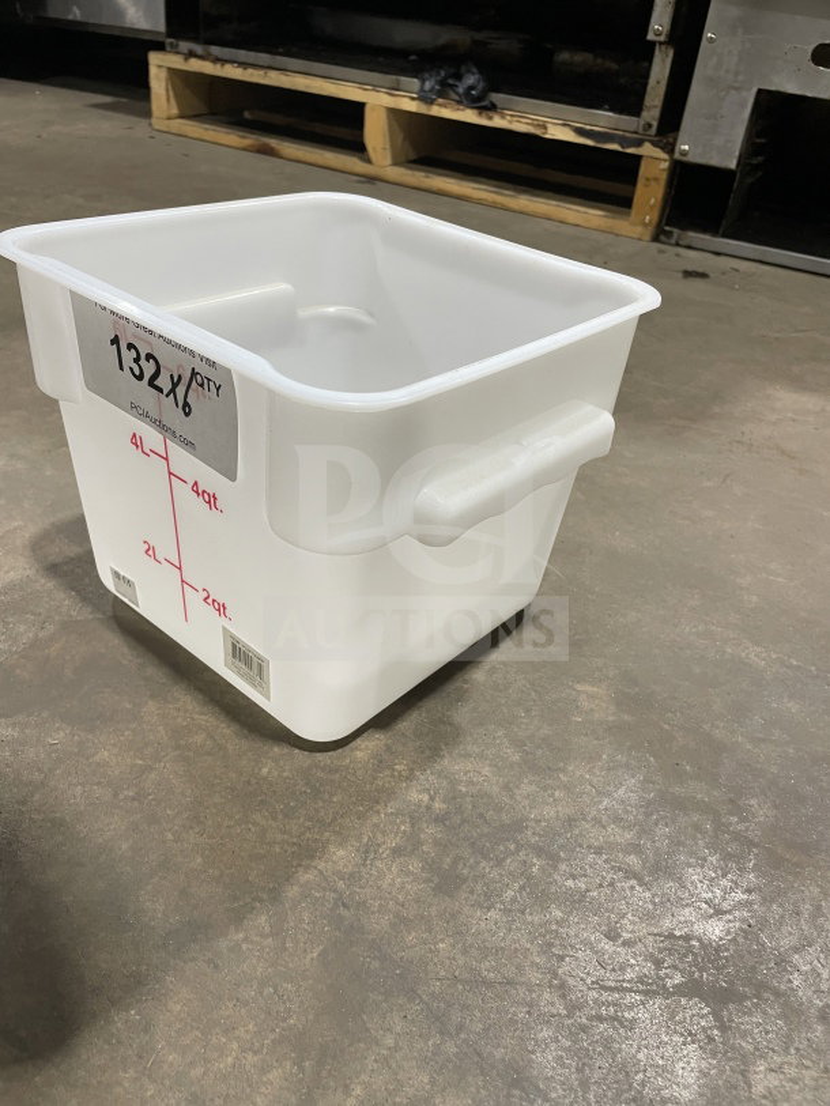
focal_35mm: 26
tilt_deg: -32.7
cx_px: 415
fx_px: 831
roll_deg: -5.1
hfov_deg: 53.1
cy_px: 553
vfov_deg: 67.3
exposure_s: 1/60
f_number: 1.6
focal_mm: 4.2
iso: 125
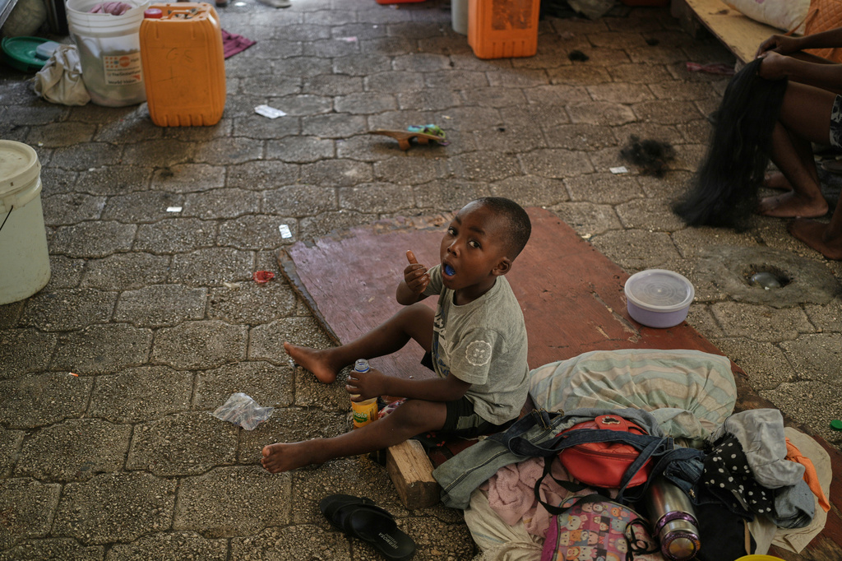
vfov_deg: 27.0
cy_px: 280
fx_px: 1169
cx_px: 421
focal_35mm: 50
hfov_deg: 39.6
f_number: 2.8
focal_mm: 50
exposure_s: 1/160
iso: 200
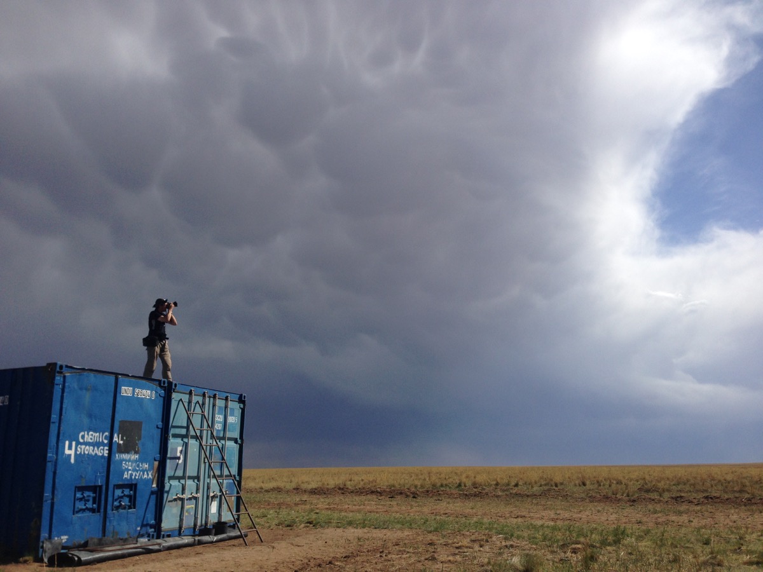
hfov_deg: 55.4
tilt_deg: +15.3
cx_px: 382
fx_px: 727
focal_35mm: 33
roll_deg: +2.4
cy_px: 286
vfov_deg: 42.9
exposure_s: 1/3390
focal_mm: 4.12
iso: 50
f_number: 2.4
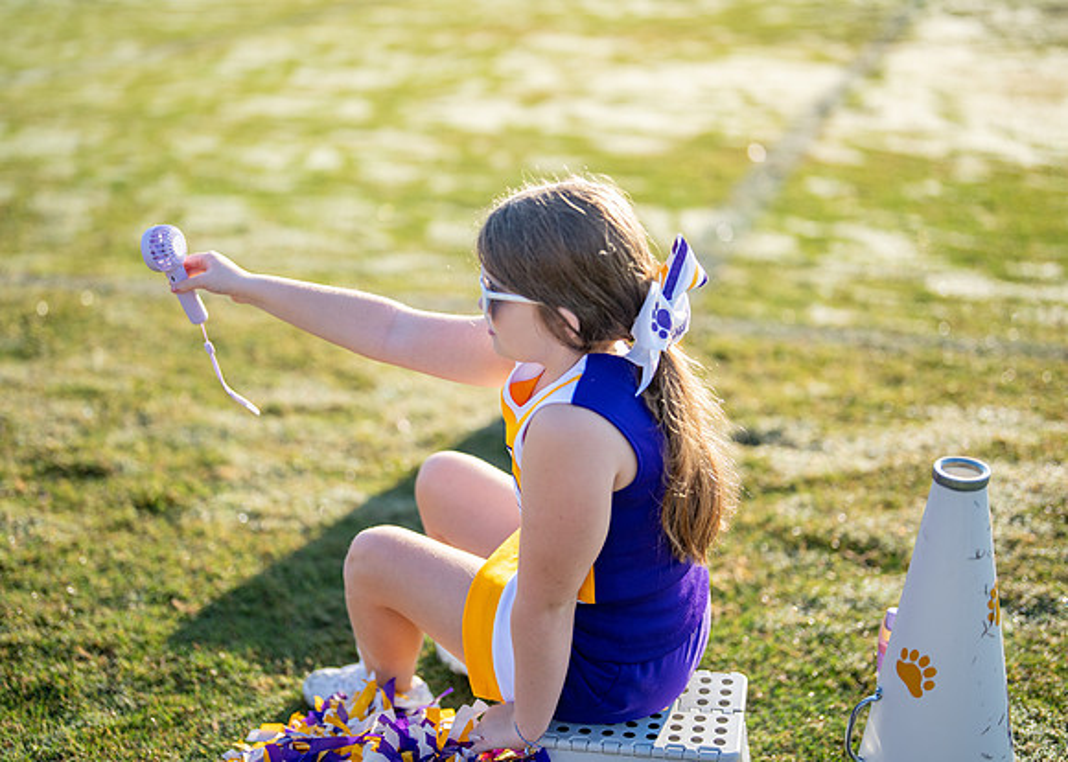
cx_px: 499
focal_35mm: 55
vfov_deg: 25.7
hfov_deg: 35.5
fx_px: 1669
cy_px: 373
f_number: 1.2
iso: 125
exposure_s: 1/4000
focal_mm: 50
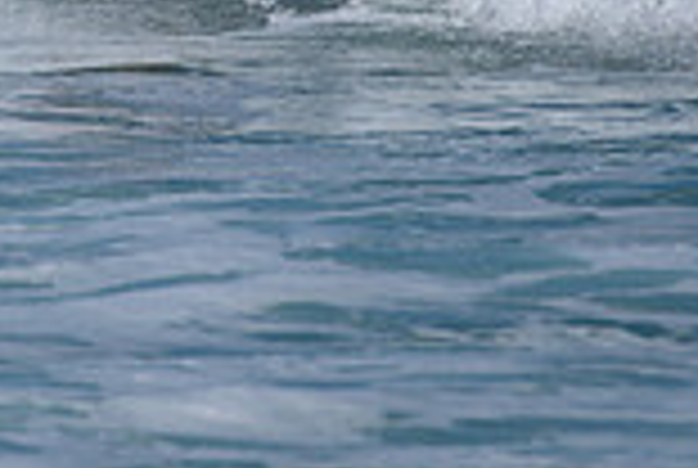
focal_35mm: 1866
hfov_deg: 1.1
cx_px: 0
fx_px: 36249
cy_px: -151
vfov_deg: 0.7
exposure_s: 1/2000
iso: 100
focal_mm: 500
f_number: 5.6
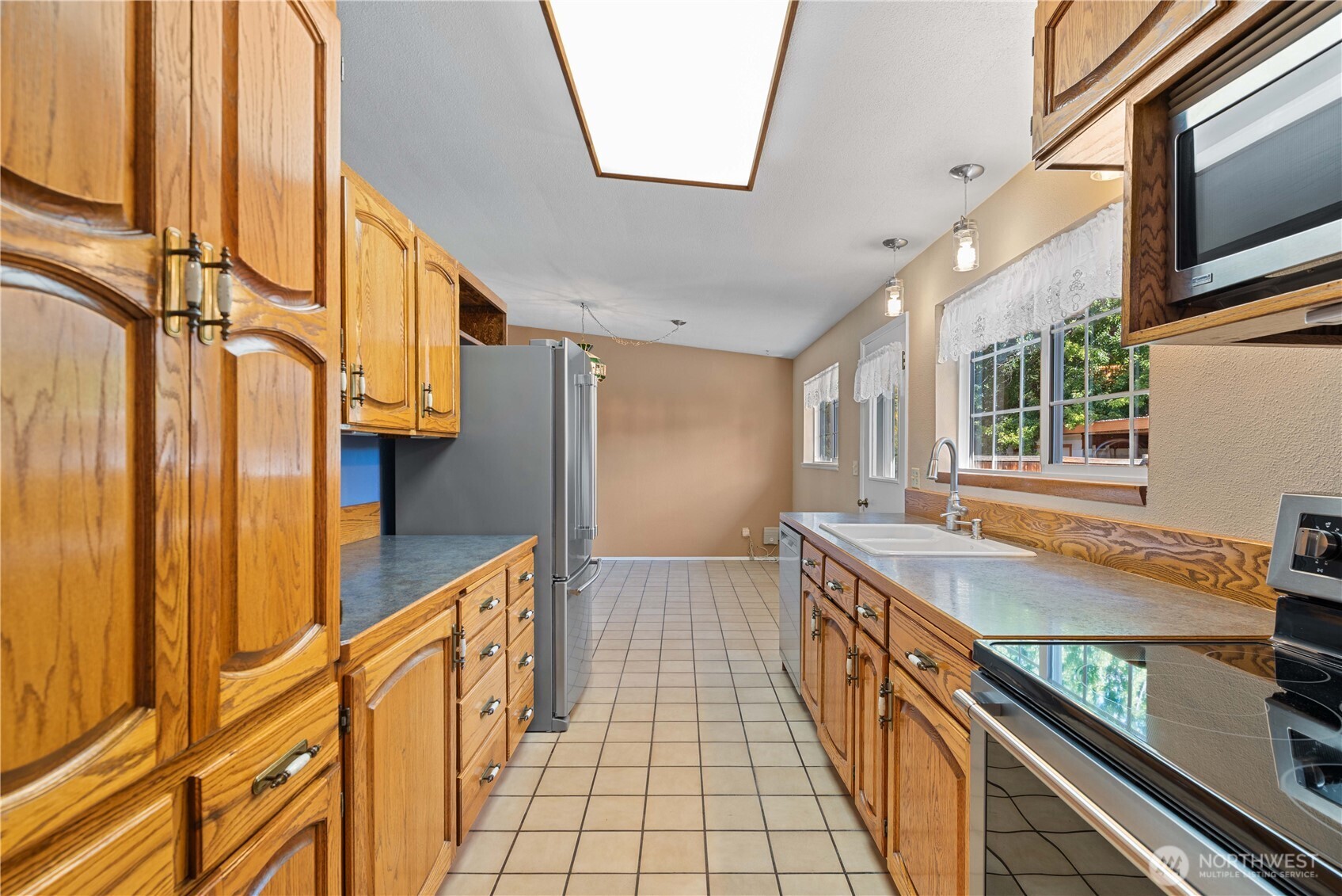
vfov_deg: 70.5
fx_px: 634
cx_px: 671
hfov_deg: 93.3
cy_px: 448
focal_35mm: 17
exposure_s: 1/3
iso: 200
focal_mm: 17
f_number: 8
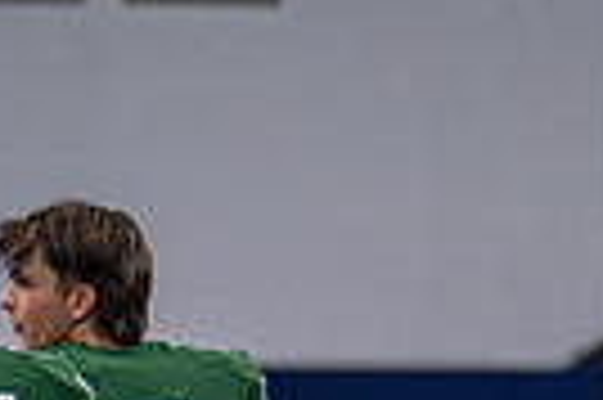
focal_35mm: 629
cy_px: 706
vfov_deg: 2.2
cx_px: -336
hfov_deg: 3.3
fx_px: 10523
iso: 250
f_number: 1.2
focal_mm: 50
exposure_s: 1/400
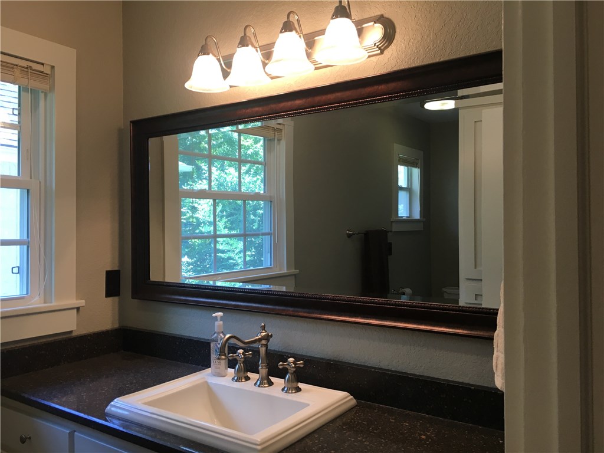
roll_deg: +0.4
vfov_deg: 48.2
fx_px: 506
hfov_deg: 61.7
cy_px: 226
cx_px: 302
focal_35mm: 29
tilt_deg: +0.2
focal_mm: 4.15
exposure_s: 1/30
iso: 25
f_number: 2.2
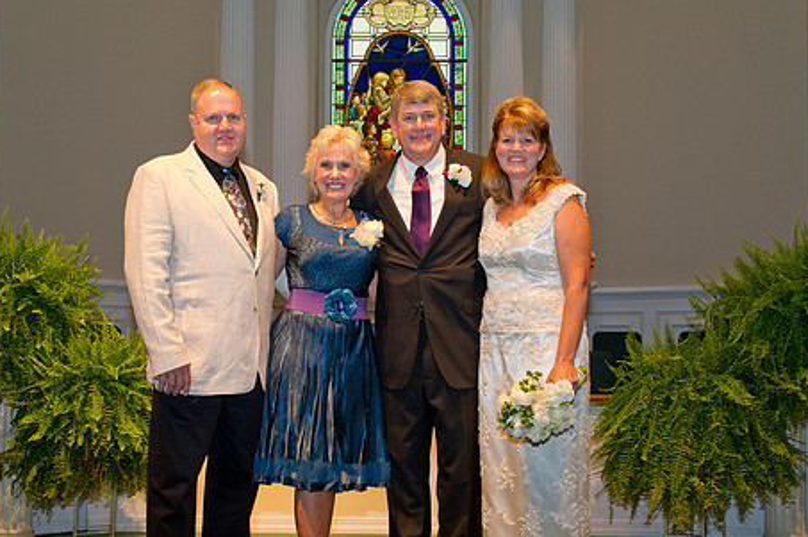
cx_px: 392
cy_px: 341
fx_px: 919
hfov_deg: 47.4
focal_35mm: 41
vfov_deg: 32.4
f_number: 4.5
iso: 1600
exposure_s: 1/80
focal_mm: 32
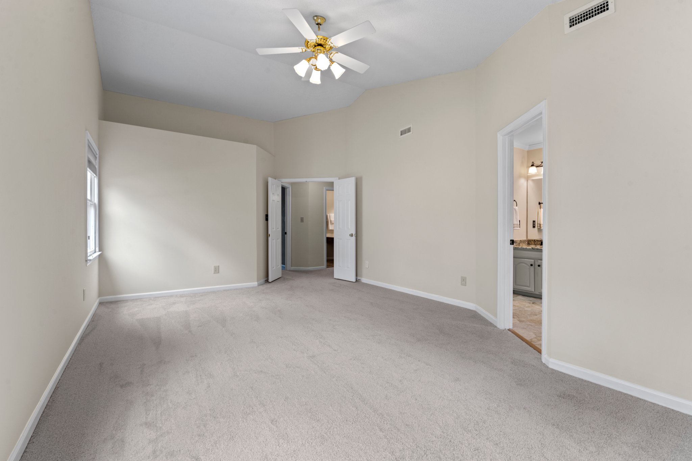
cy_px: 230
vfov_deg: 77.3
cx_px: 346
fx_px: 288
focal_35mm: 15
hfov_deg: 100.4
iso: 400
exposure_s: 1/5
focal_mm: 15
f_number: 7.1
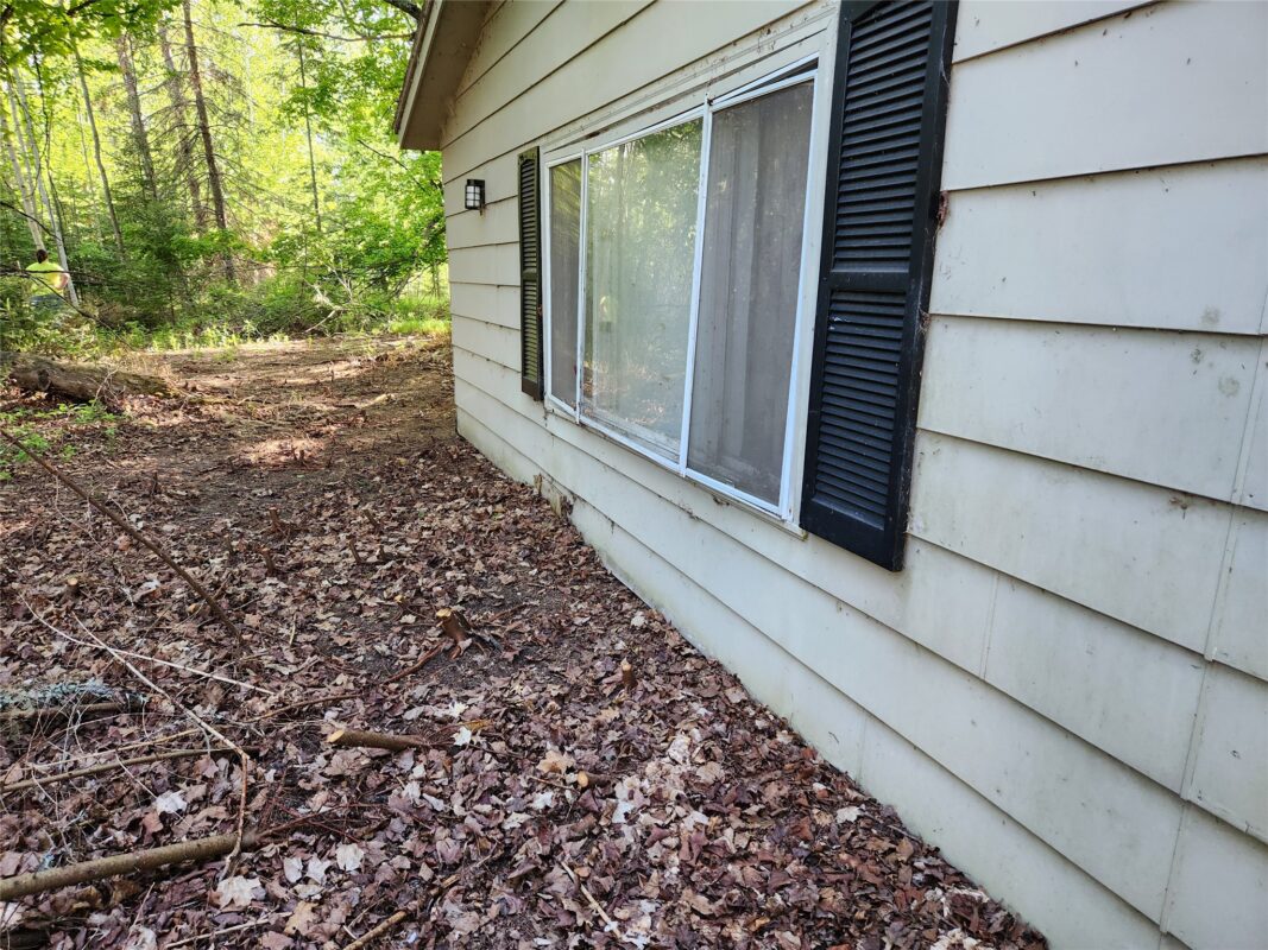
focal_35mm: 23
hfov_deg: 73.9
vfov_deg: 58.9
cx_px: 634
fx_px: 842
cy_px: 475
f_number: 1.8
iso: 160
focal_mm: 5.4
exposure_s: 1/120
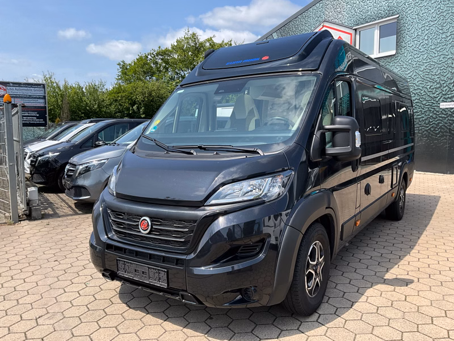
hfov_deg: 61.7
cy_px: 170
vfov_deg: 48.2
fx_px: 380
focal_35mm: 29
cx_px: 227
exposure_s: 1/1144
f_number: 1.8
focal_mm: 3
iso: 25
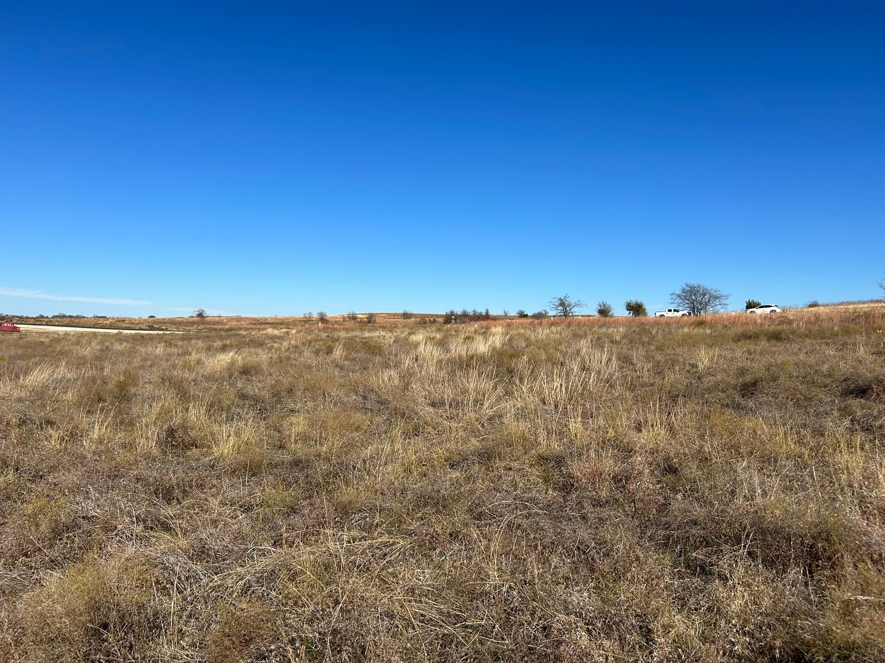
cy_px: 332
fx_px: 665
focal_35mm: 26
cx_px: 442
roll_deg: +0.2
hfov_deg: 67.3
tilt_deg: -0.5
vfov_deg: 53.1
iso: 50
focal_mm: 5.7
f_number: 1.5
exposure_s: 1/6993
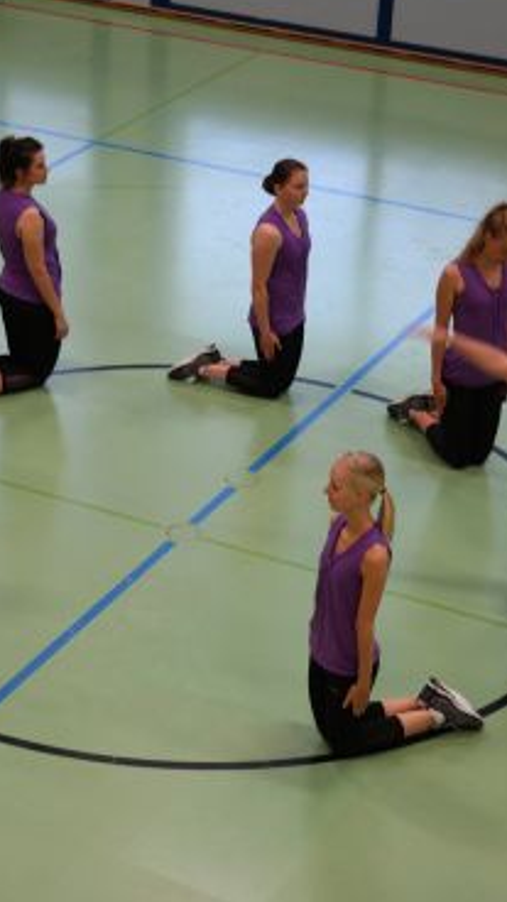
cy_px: 408
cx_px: 171
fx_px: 2175
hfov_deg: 13.3
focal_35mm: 91
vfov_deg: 23.4
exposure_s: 1/60
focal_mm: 33
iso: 800
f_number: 4.5
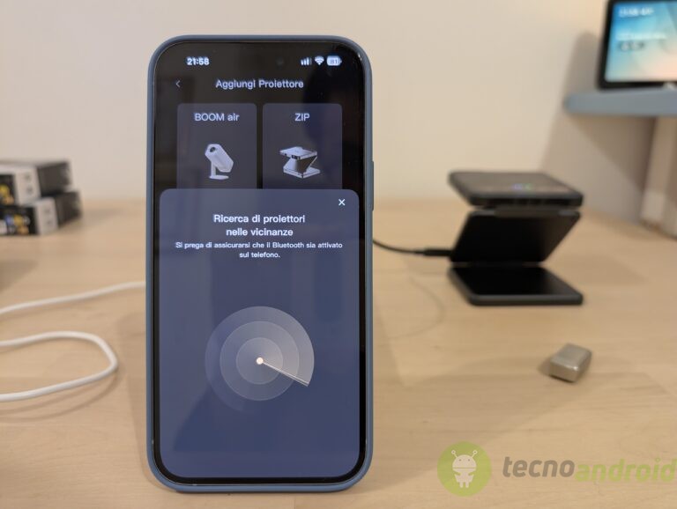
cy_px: 254
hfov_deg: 71.5
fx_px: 470
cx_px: 338
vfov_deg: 56.9
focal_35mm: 24
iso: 162
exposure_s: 1/253
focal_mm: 6.9
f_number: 1.68
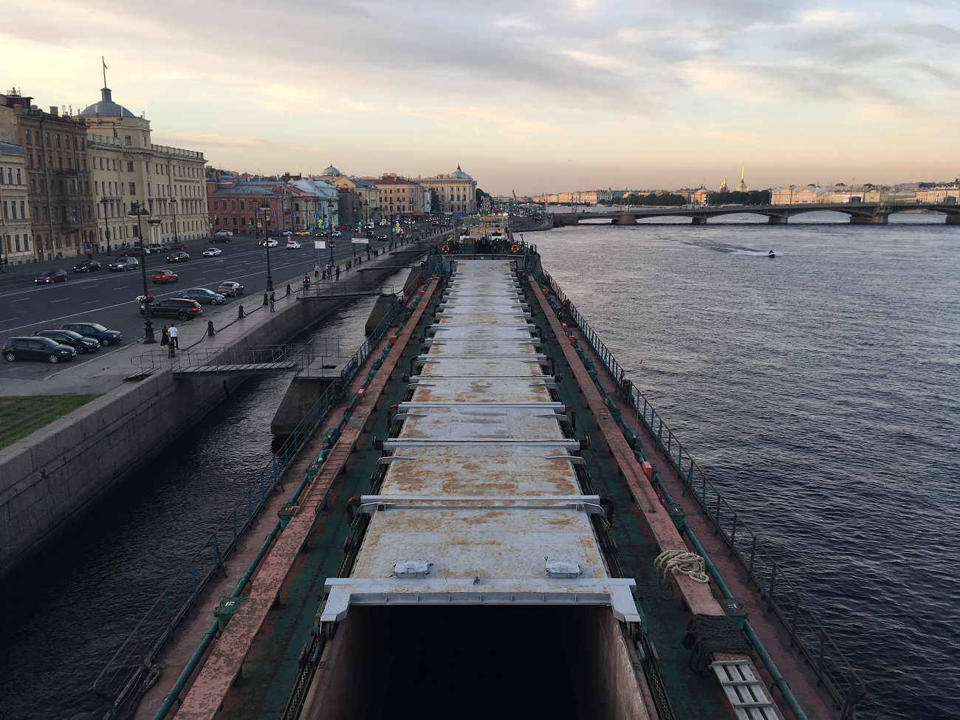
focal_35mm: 29
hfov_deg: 61.7
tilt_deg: -11.8
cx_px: 480
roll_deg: -0.7
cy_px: 360
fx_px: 804
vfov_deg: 48.2
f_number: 2.2
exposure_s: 1/120
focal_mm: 4.15
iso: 25
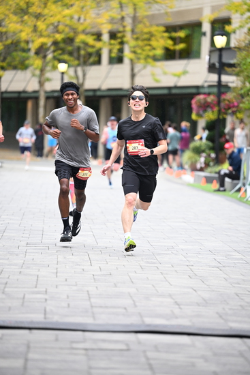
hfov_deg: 8.9
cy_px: 188
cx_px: 125
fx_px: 1613
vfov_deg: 13.2
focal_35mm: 155
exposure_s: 1/1600
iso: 1250
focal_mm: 155
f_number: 2.8
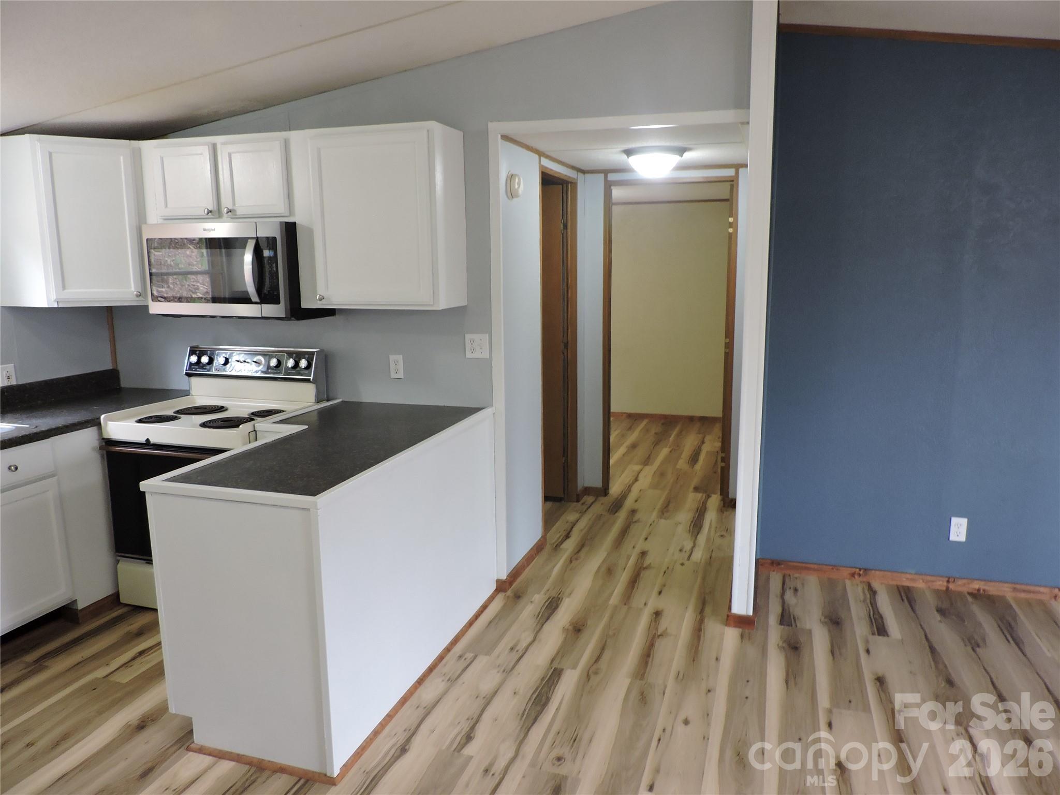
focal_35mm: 24
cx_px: 530
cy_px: 398
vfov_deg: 56.8
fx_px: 735
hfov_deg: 71.6
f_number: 3
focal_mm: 4.3
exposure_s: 1/30
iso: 320
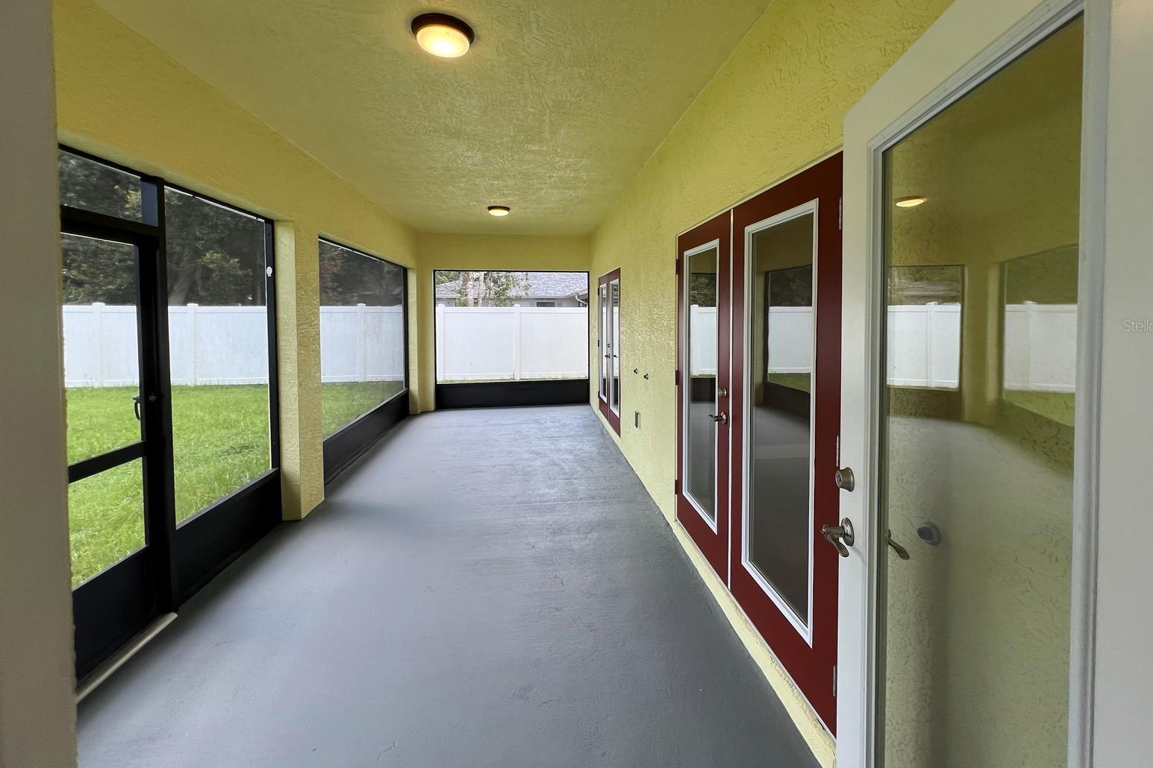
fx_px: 448
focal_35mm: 14
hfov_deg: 104.2
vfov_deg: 80.6
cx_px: 596
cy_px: 325
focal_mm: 1.57
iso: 40
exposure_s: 1/120
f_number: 1.8
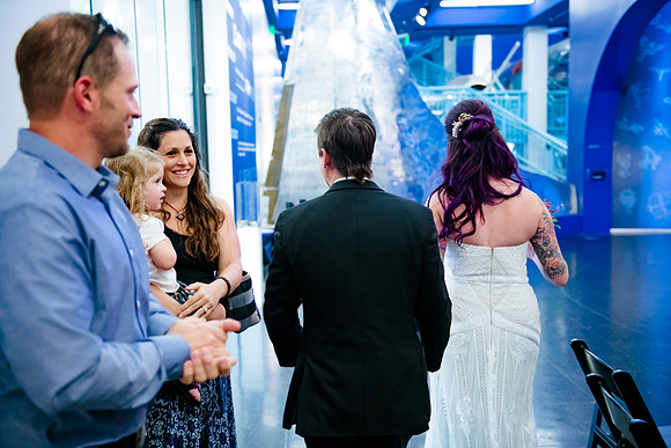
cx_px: 336
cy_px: 224
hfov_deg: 48.4
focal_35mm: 40
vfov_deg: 33.4
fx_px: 746
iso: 4000
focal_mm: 40
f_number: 2.8
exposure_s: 1/125
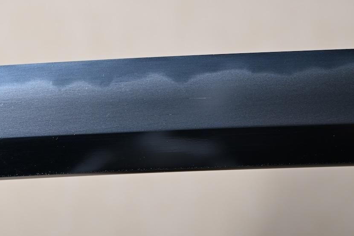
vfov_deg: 8.5
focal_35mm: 162
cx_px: 172
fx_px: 1593
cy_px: 109
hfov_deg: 12.7
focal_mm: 64
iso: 110
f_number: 5
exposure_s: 1
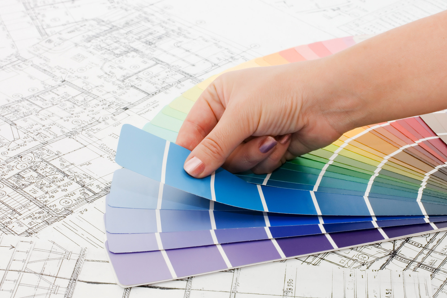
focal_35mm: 82
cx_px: 207
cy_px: 155
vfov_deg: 16.6
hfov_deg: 24.8
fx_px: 1017
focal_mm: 50
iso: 200
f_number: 13
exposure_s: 1/60
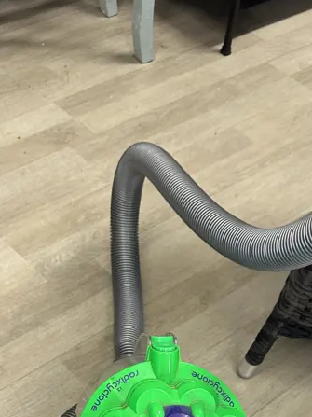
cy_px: 464
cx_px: 157
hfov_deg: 26.5
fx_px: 661
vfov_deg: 31.0
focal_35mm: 55
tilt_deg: -57.7
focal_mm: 6.86
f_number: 1.78
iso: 200
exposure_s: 1/100
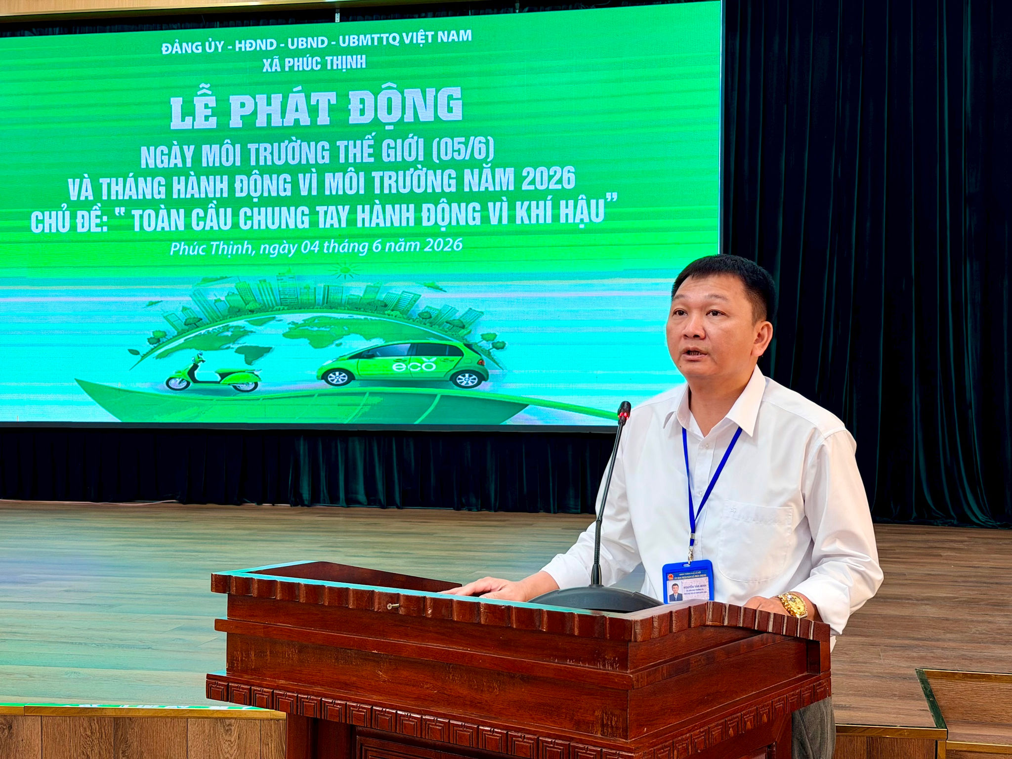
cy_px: 380
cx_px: 506
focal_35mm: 48
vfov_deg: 30.3
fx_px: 1403
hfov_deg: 39.7
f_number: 1.78
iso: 100
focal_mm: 6.76
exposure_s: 1/100
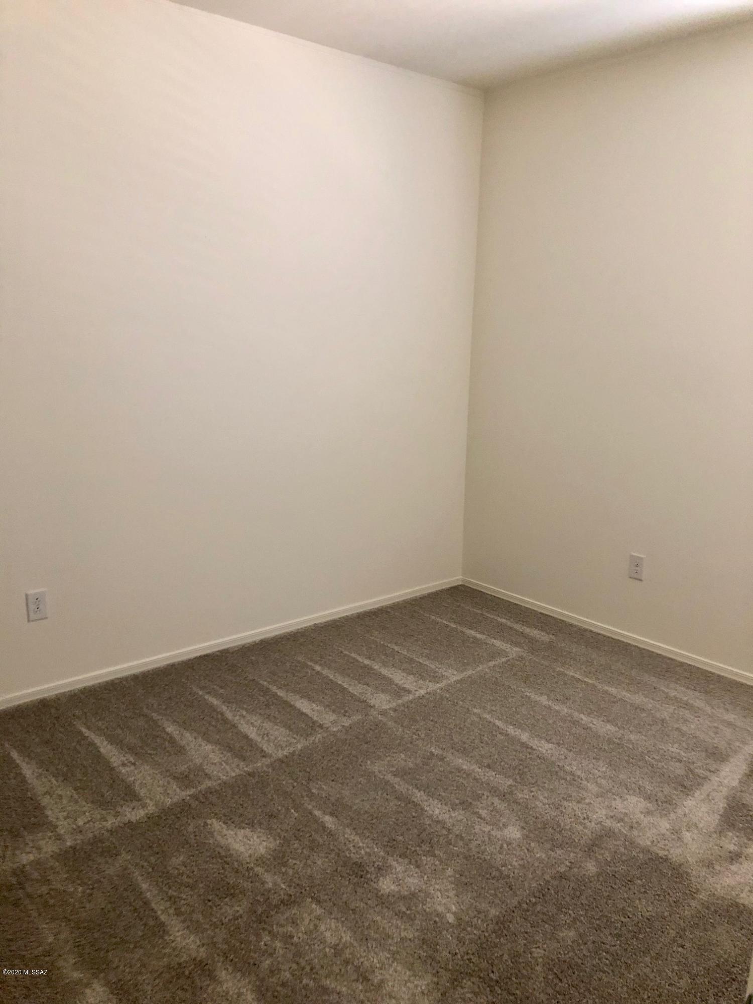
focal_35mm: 28
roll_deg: -0.6
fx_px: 812
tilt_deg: -9.9
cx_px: 376
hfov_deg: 49.7
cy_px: 502
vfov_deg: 63.4
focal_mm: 3.99
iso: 80
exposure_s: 1/15
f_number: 1.8
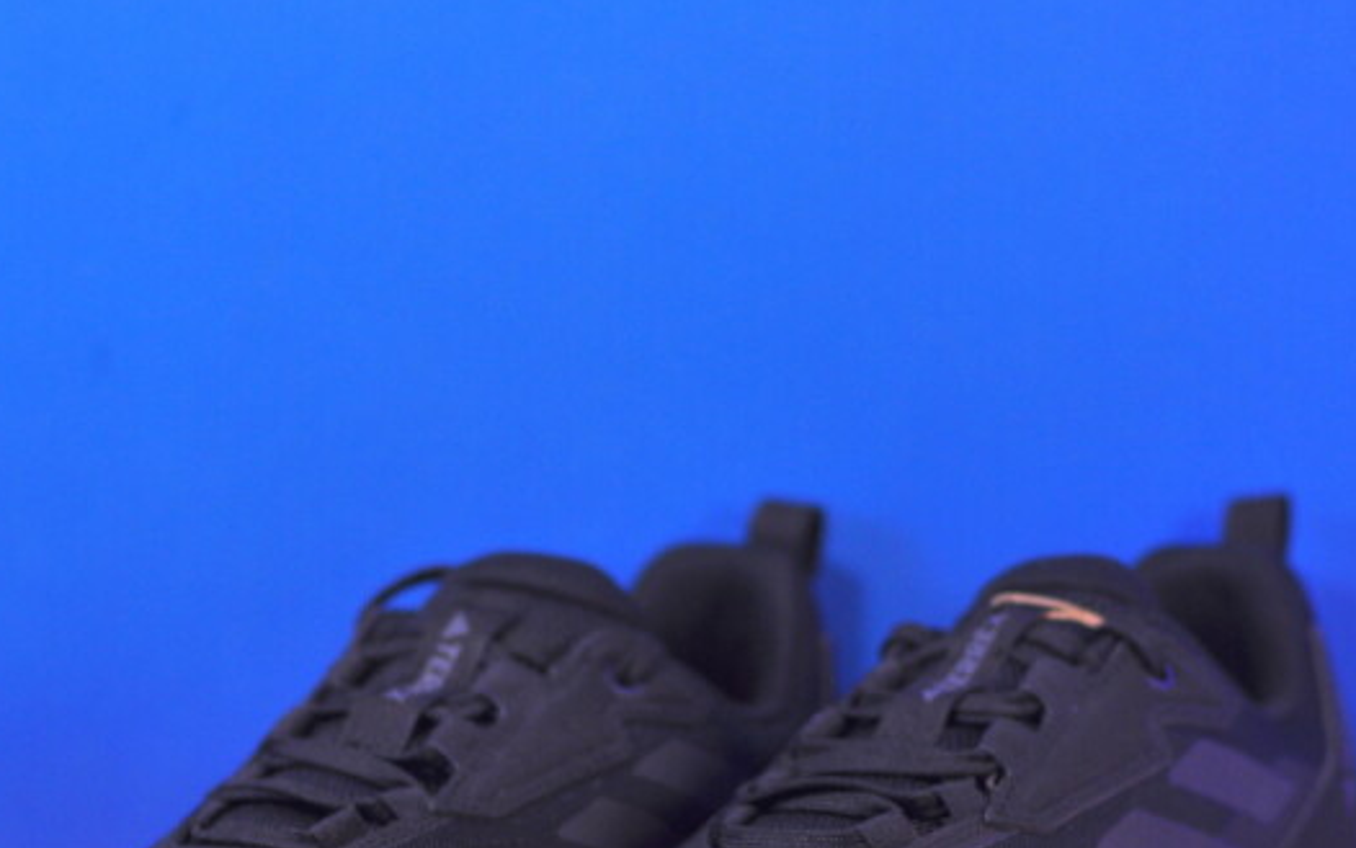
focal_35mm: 116
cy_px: 656
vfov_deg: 11.3
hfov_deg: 18.0
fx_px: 4288
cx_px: 665
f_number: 2.5
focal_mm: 50
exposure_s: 1/320
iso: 250
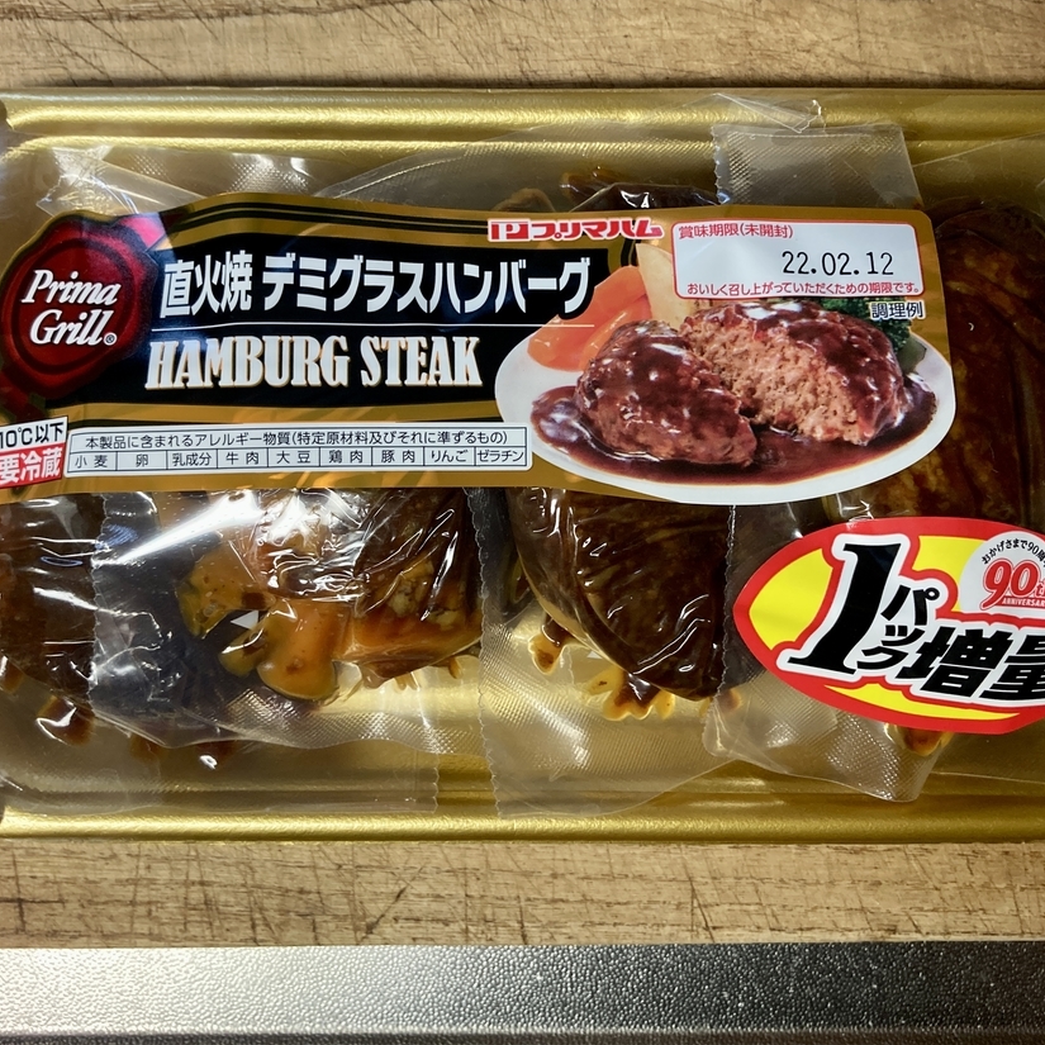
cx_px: 562
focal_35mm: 36
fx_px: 1230
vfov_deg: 46.0
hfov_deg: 46.0
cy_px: 476
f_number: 1.8
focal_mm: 3.99
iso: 125
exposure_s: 1/50
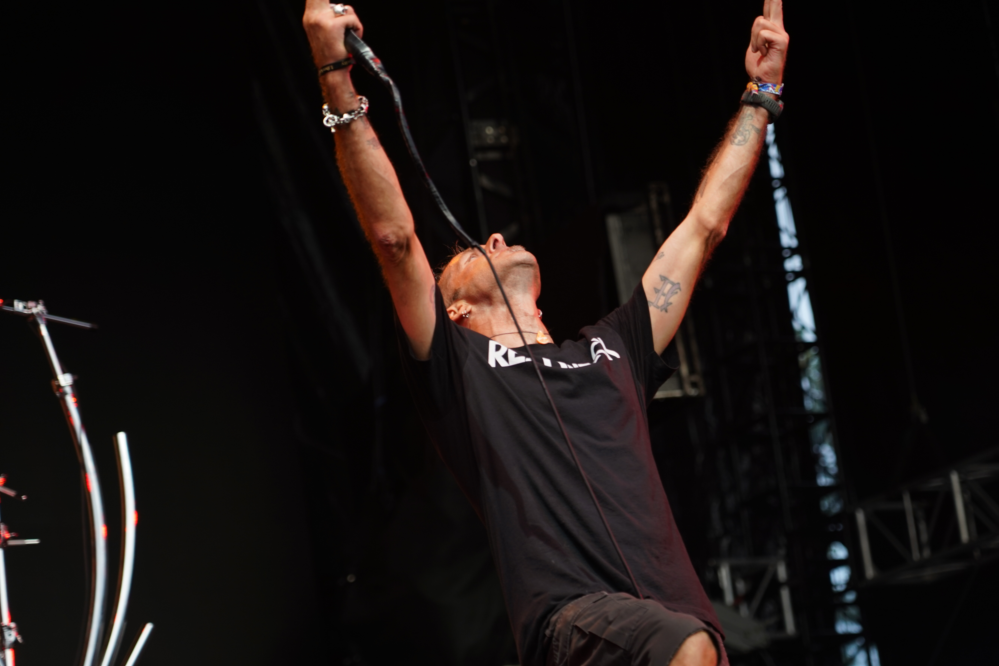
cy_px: 311
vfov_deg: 11.6
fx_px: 3274
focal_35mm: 118
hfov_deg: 17.3
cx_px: 531
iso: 200
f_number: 4
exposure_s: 1/125
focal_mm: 105
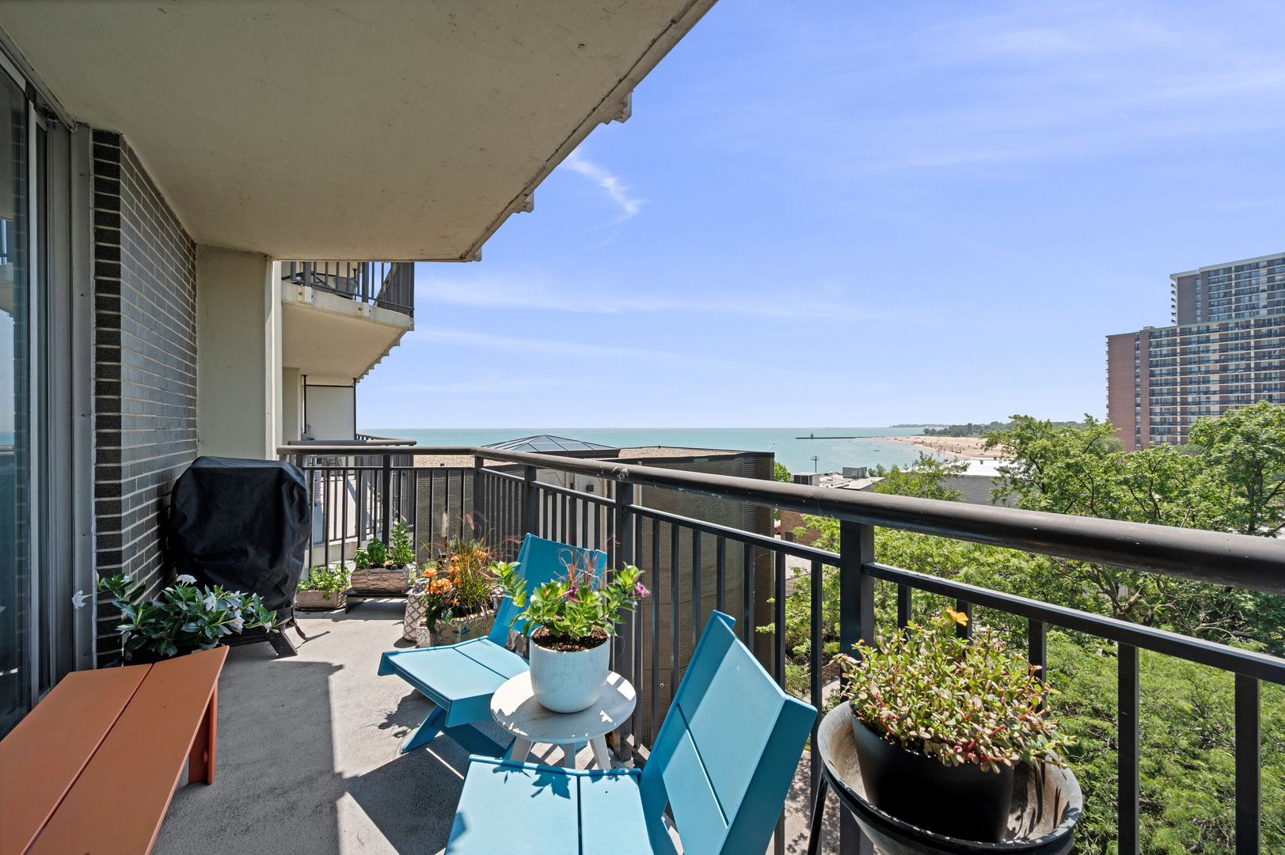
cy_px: 428
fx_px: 499
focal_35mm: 14
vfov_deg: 81.1
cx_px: 642
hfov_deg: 104.3
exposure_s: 1/100
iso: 100
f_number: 13
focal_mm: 14
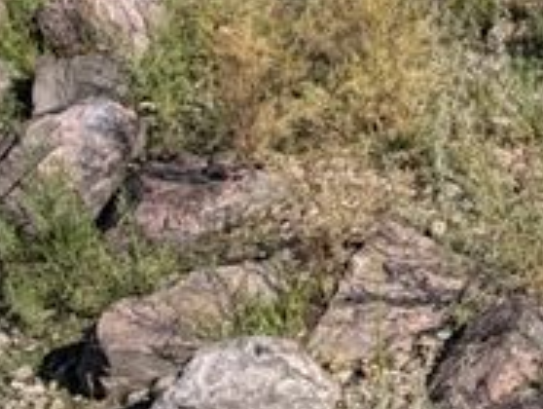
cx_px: 1623
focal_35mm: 165
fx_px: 2592
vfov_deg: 8.5
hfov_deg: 9.4
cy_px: -410
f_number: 1.68
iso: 29
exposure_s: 1/2242
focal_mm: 6.9
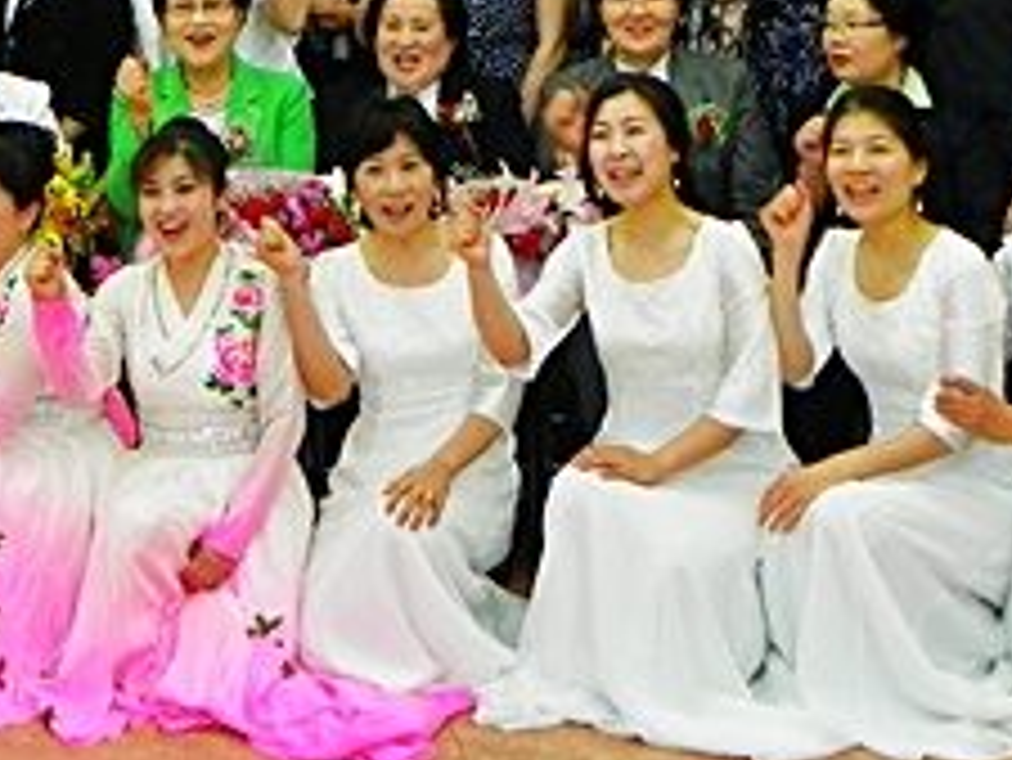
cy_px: -160
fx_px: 2369
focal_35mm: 81
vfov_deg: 17.4
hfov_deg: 22.7
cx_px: -117
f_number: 2.8
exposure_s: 1/30
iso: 125
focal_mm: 4.6
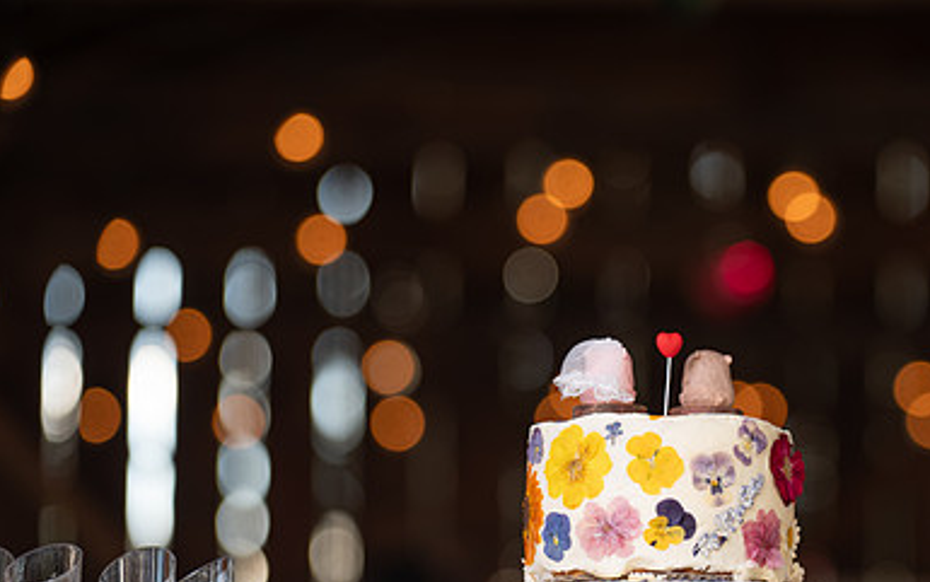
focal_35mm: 169
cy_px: 465
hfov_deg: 12.4
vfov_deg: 7.8
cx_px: 676
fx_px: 4285
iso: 100
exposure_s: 1/200
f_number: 2.7
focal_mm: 110
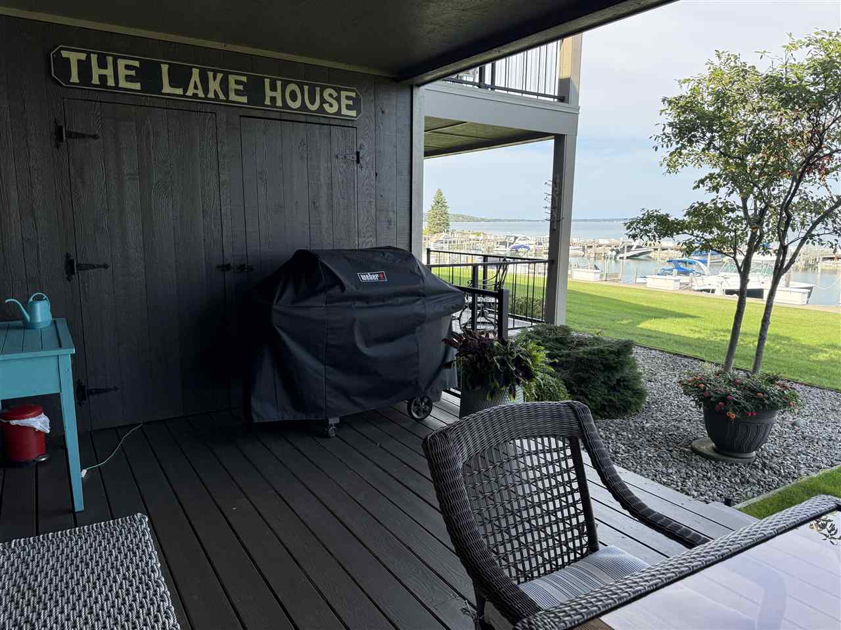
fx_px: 583
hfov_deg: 71.6
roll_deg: -0.3
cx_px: 420
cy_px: 315
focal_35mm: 24
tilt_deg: -8.7
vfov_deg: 56.8
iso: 100
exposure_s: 1/1230
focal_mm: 6.76
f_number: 1.78
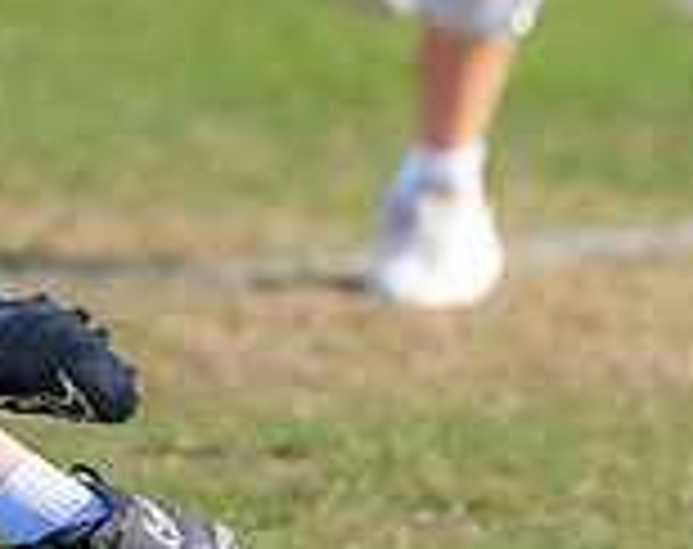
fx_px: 24458
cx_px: -268
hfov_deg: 1.6
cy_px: -343
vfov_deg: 1.3
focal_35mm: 1197
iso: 100
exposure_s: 1/1600
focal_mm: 200
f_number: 2.8
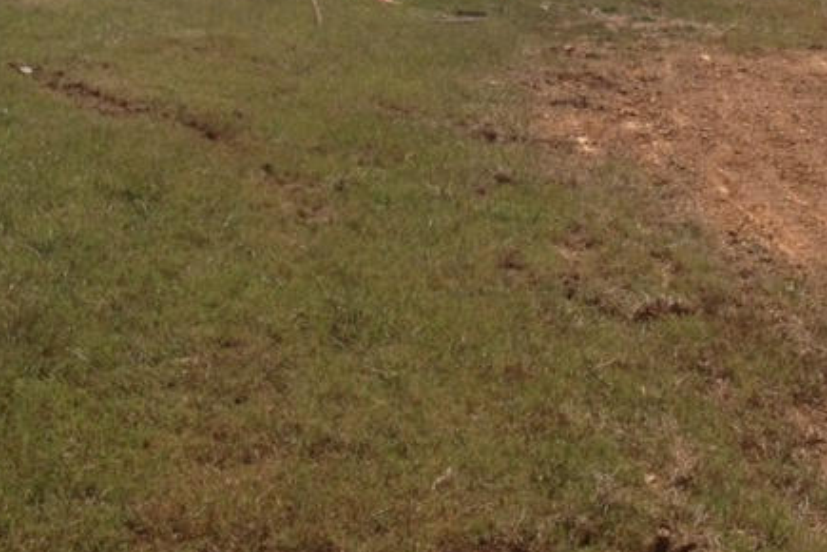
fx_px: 2458
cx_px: 586
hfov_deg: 19.0
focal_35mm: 107
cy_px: -181
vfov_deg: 12.4
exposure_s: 1/2208
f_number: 2.4
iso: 50
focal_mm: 4.28
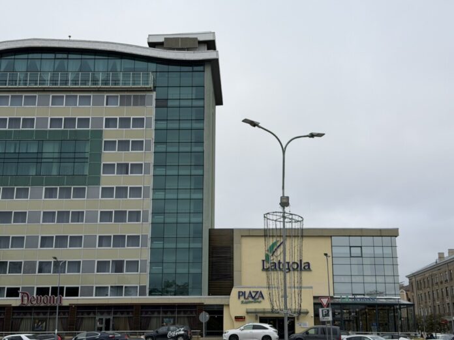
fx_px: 630
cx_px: 227
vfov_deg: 30.3
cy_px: 170
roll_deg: +0.4
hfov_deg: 39.7
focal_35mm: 48
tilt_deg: +14.6
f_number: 1.78
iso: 64
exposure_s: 1/1931
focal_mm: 6.76
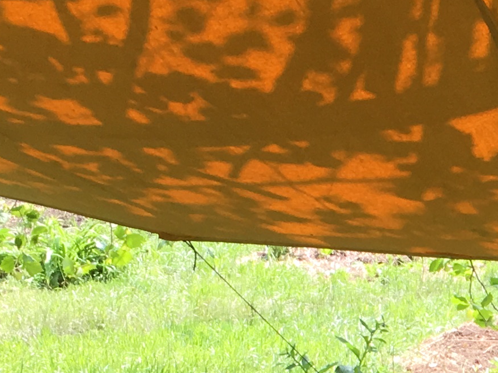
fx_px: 1913
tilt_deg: -13.7
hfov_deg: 14.2
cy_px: 529
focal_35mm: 133
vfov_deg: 10.8
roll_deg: +2.9
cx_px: 672
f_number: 2.2
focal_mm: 4.15
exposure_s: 1/316
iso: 25
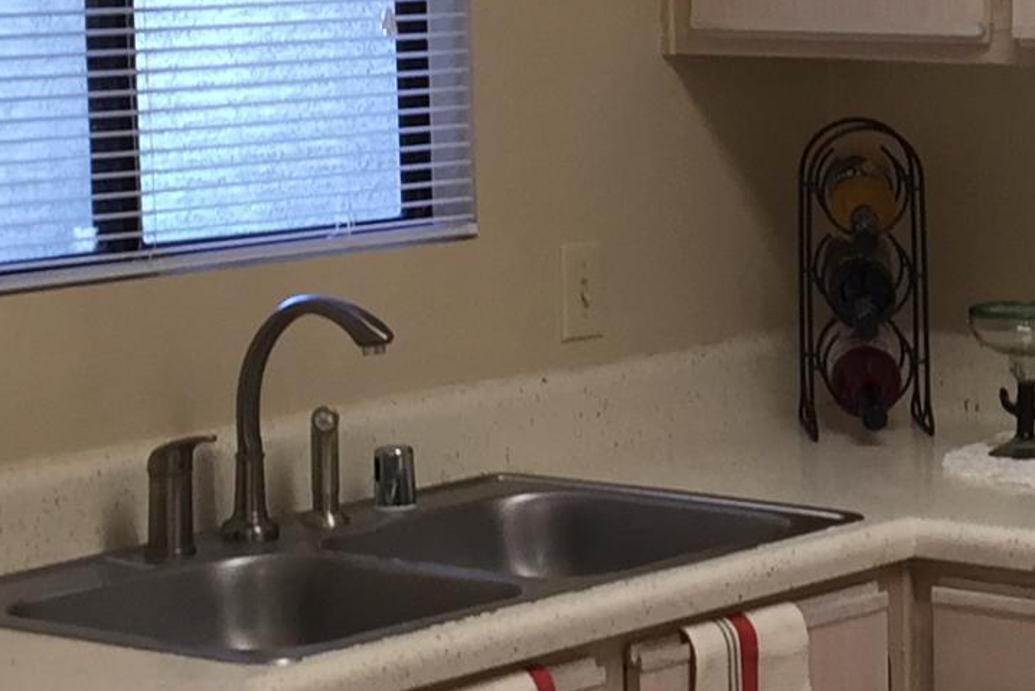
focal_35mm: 126
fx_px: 3623
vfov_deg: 10.9
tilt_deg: -5.6
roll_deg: +0.1
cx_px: 1166
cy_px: 175
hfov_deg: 15.8
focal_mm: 4.15
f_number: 2.2
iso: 64
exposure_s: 1/30
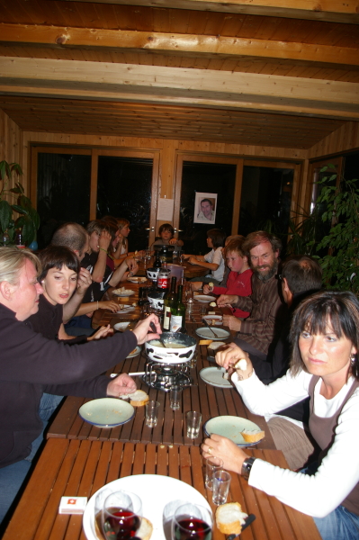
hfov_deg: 47.9
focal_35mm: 27
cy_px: 270
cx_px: 180
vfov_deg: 67.4
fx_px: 405
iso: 200
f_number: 3.5
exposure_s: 1/30
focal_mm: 18
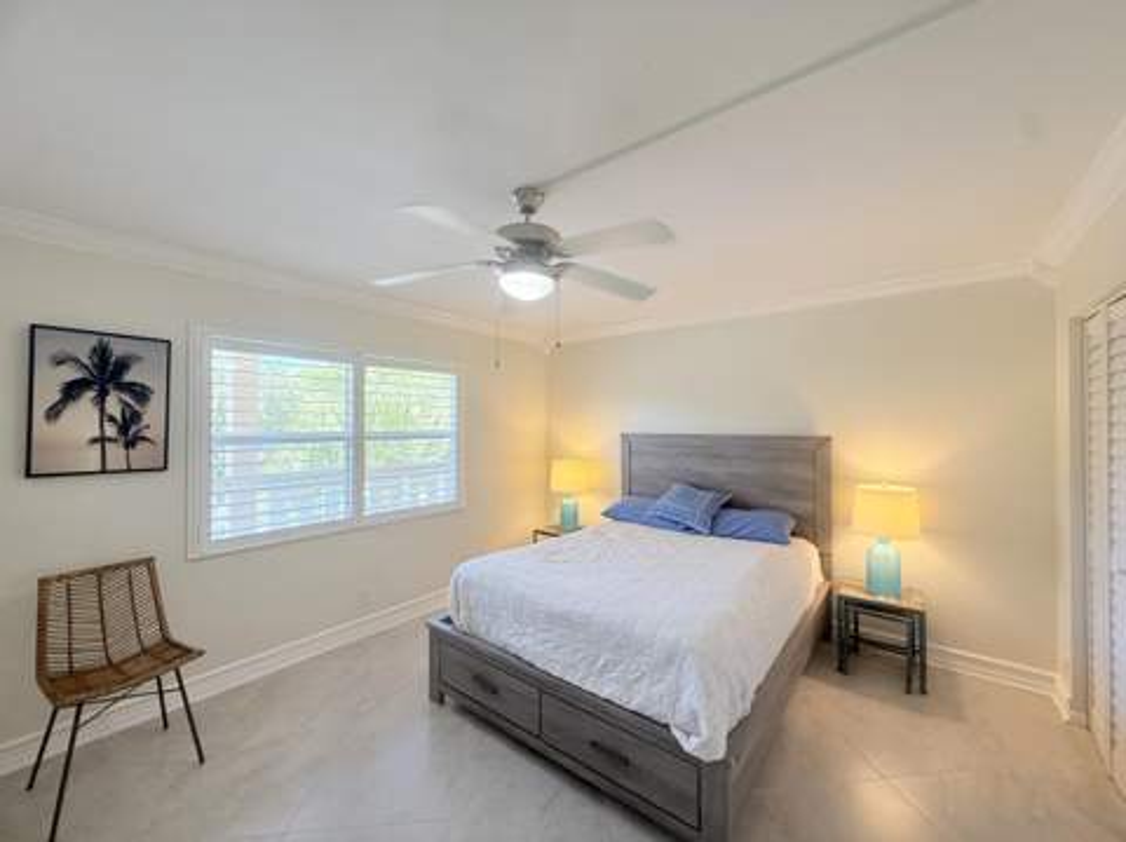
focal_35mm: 14
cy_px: 421
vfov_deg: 85.6
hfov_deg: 102.1
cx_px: 563
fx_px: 455
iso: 100
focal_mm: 2.22
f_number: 2.2
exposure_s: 1/120
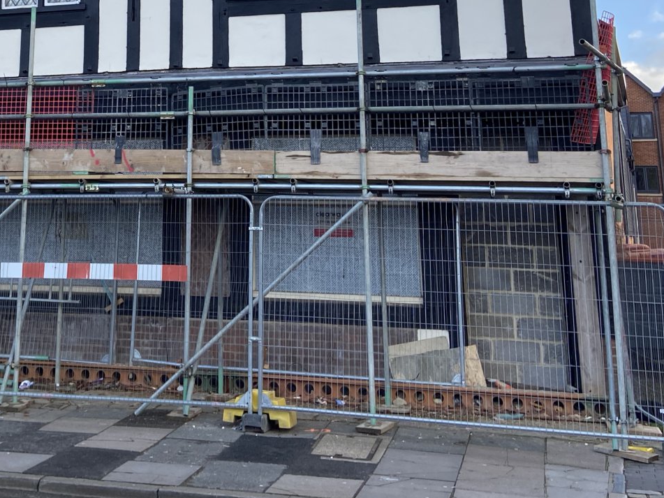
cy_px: -22
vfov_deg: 24.6
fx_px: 1074
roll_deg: -0.7
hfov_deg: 33.7
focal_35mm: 56
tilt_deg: +12.8
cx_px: 165
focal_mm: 4.25
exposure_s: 1/568
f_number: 1.8
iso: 32
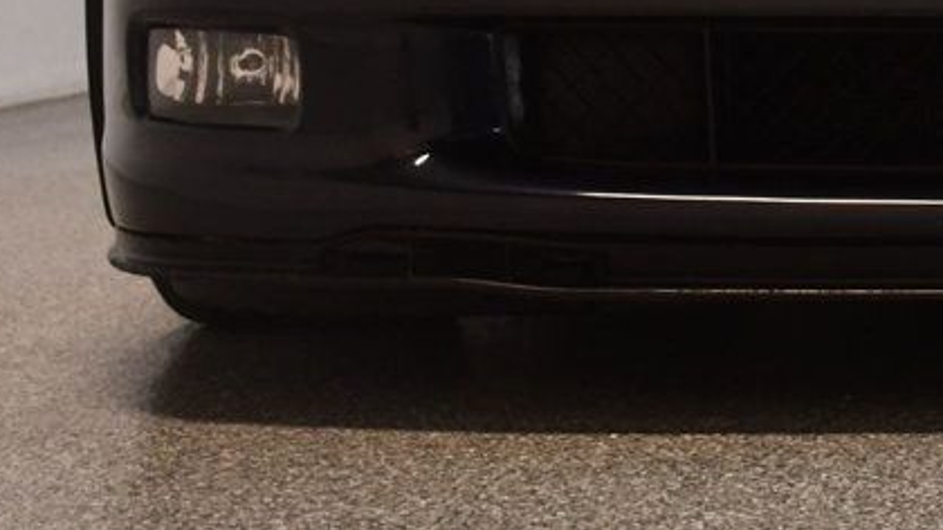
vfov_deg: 10.2
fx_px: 2875
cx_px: 1044
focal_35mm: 115
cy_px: -225
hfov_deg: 17.9
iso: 1250
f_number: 4
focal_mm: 30
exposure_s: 1/125
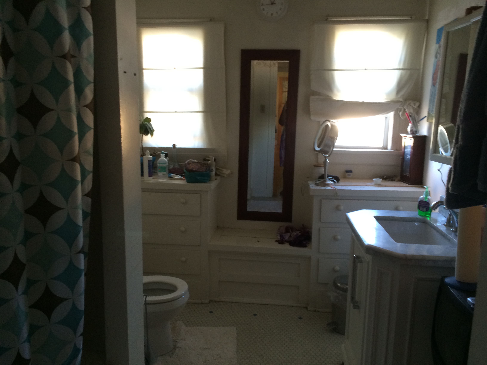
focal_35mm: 30
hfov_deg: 60.0
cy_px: 182
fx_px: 422
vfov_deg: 46.8
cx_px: 244
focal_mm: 4.12
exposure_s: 1/30
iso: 125
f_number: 2.2
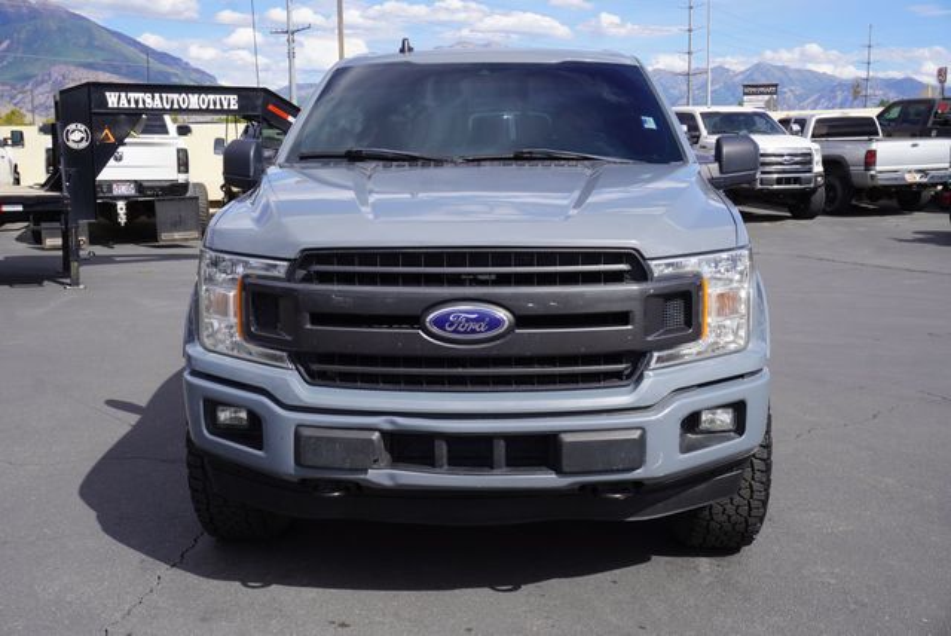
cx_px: 476
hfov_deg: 49.5
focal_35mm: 39
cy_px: 318
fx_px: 1031
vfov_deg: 34.3
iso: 100
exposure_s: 1/125
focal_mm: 26
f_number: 11
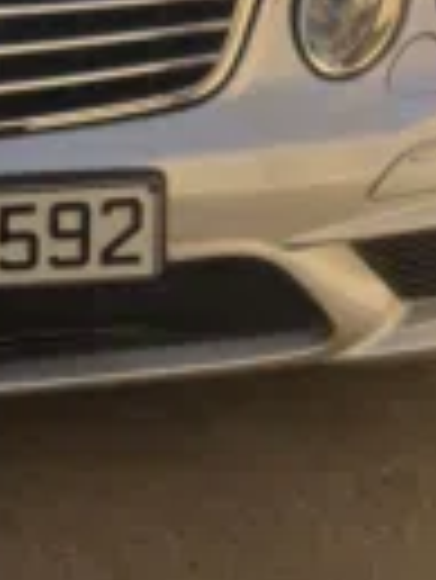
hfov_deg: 16.0
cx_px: -40
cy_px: 22
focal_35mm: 90
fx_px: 1509
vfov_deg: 21.1
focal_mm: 4.15
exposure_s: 1/541
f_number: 2.2
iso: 25
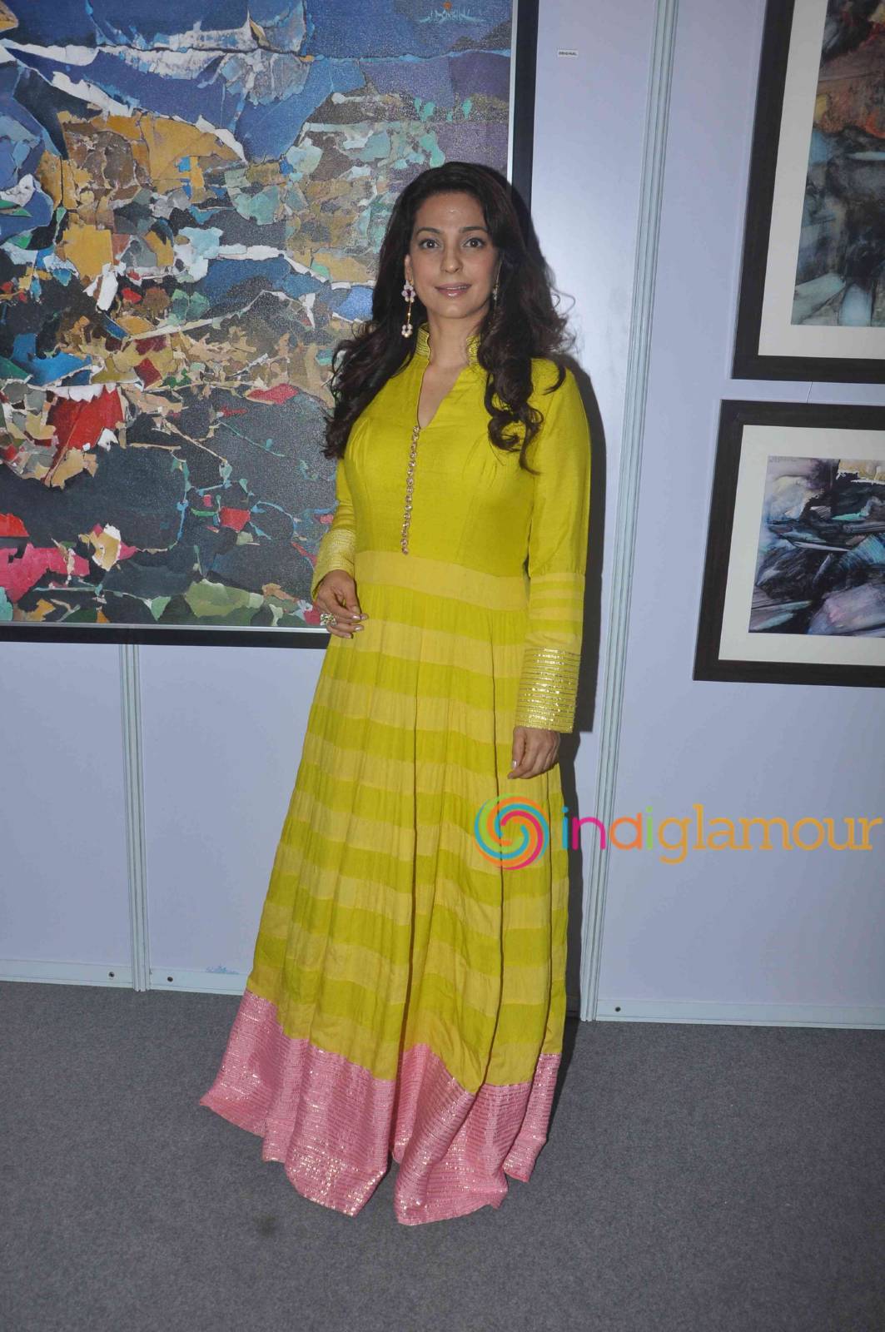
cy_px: 666
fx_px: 1220
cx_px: 442
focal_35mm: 33
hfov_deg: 39.9
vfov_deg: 57.3
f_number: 9
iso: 640
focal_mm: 22
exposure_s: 1/250
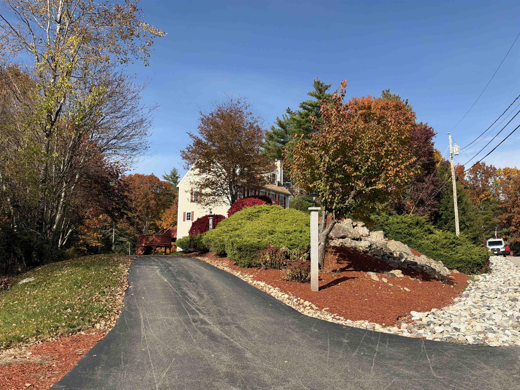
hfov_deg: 54.0
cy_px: 195
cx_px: 260
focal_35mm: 34
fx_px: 511
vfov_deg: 41.8
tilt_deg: +9.1
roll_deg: -0.3
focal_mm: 6.93
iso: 64
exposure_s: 1/3226
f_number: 1.8
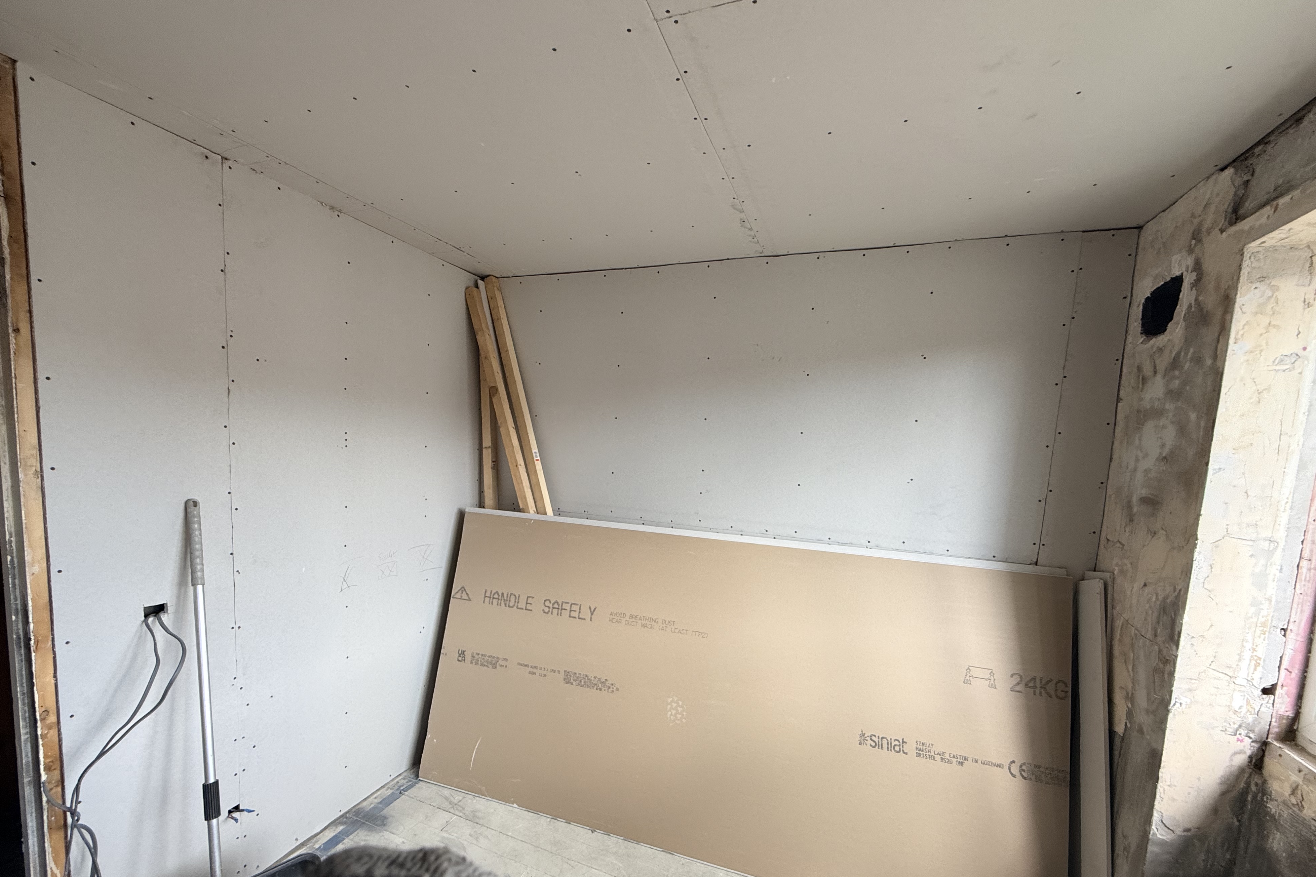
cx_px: 643
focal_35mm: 15
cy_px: 499
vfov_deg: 76.9
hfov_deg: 100.4
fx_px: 548
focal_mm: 2.22
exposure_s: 1/99
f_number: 2.2
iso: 125
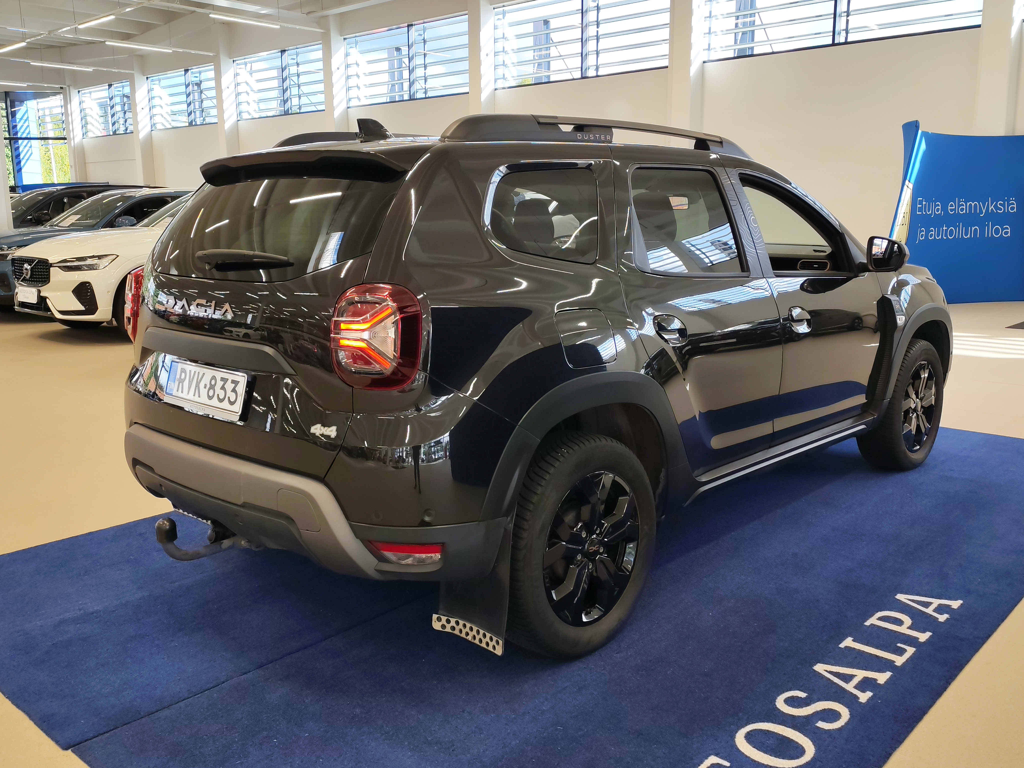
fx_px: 947
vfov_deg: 44.2
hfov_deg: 56.8
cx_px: 512
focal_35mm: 32
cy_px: 384
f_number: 1.9
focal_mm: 6.12
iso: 100
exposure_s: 1/100
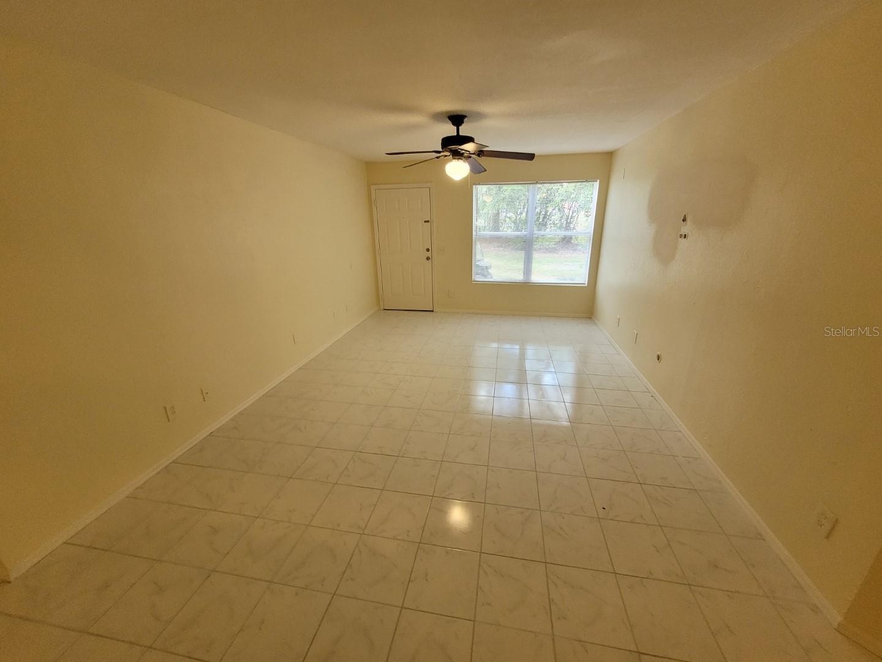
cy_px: 331
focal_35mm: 13
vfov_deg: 89.9
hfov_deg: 106.2
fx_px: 331
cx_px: 441
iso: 250
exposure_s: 1/60
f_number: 2.2
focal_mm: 1.74
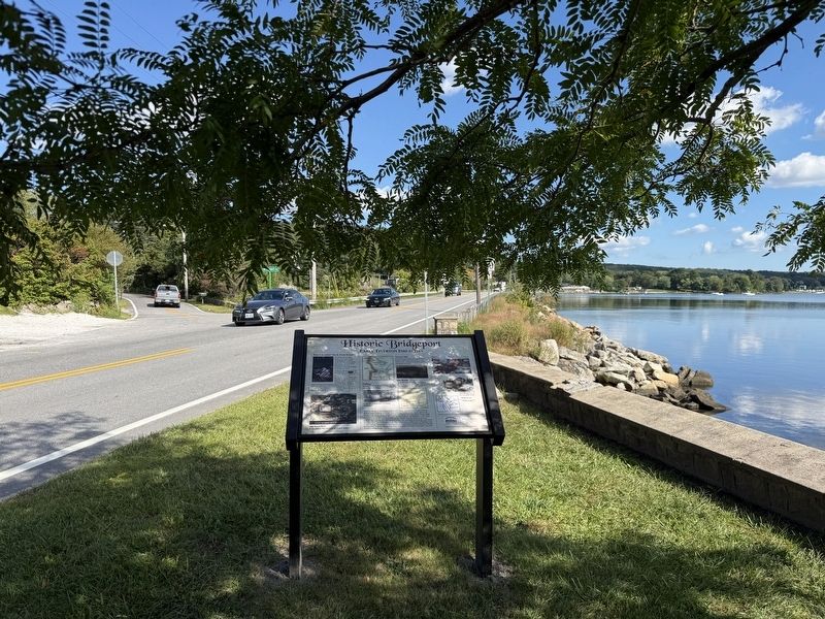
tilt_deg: -2.5
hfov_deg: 71.6
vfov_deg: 56.8
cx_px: 412
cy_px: 310
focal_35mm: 24
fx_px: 572
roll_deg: -2.6
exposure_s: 1/3145
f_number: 1.78
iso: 80
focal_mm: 6.76
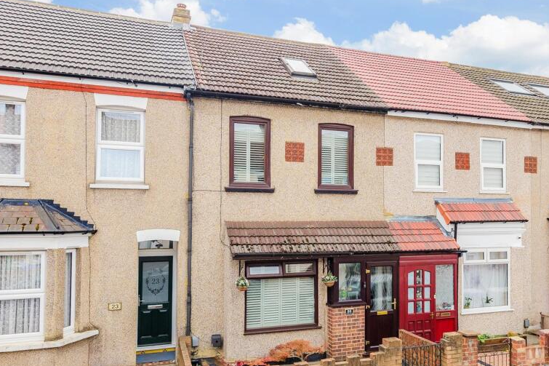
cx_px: 297
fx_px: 290
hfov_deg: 86.7
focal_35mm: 19
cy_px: 240
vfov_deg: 63.1
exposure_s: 1/125
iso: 100
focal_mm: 14
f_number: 8
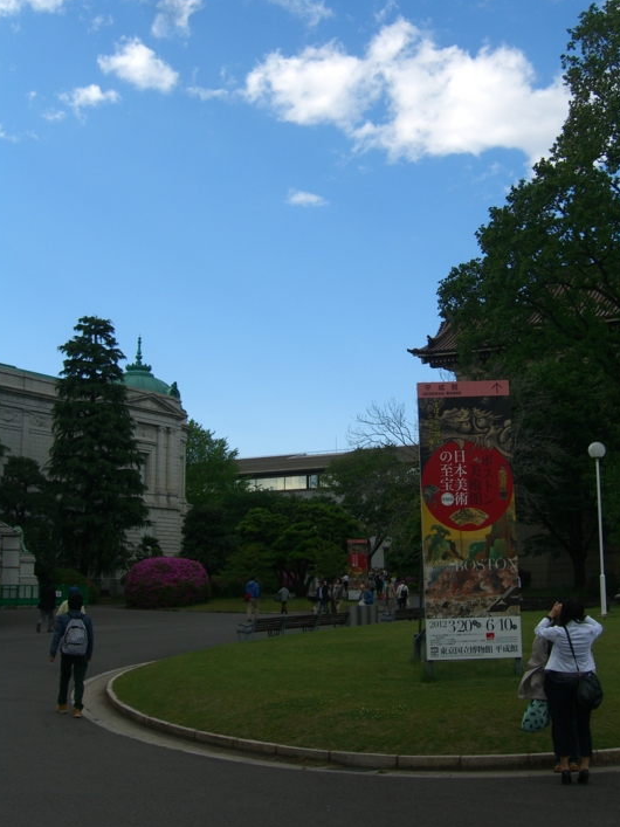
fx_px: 1027
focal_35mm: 43
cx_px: 340
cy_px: 381
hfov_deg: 33.6
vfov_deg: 43.8
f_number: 8
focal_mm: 7.9
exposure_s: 1/125
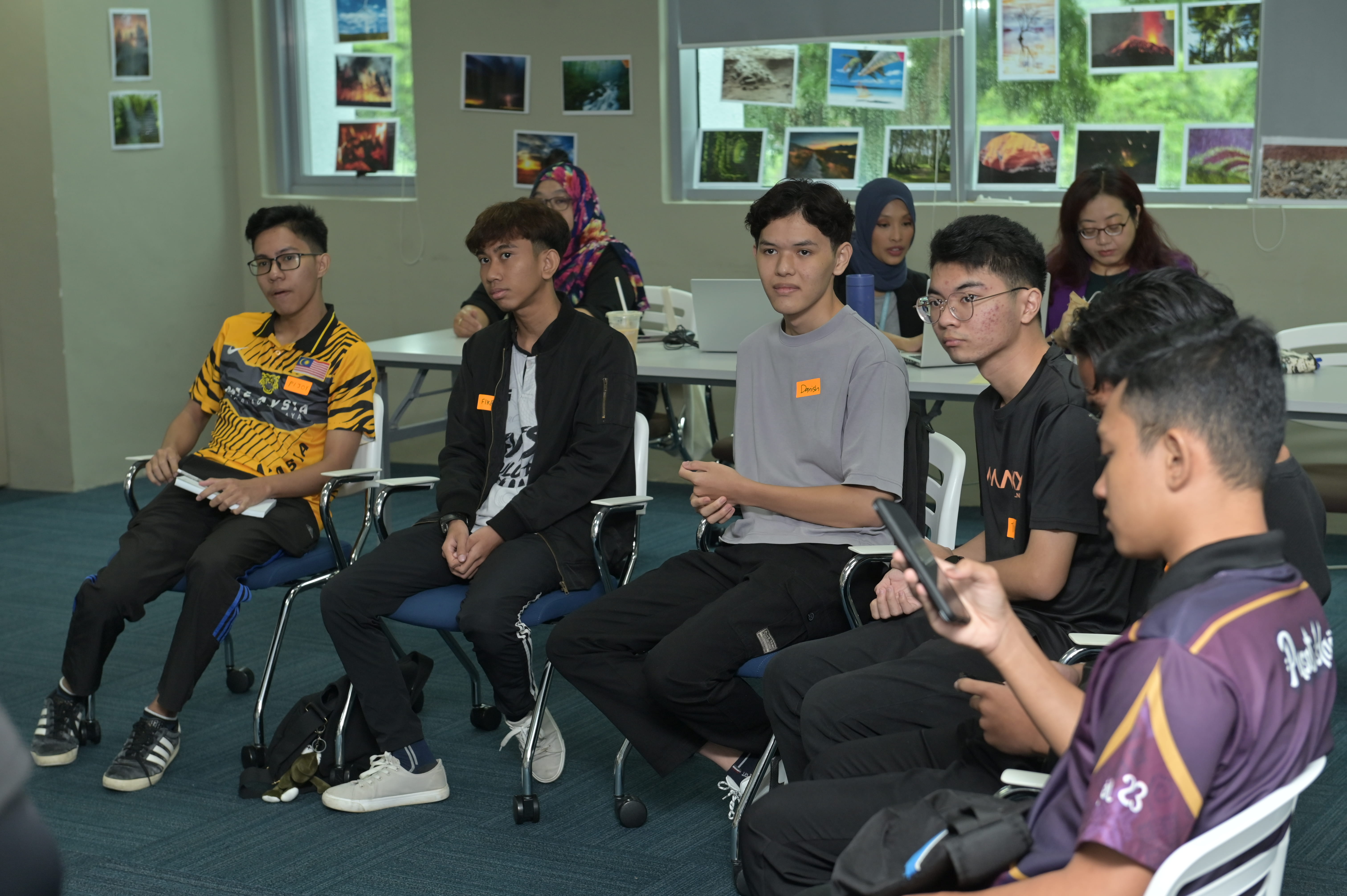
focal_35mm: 66
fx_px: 2468
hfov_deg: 30.5
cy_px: 448
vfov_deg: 20.6
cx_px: 674
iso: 640
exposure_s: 1/125
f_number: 4
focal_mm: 66
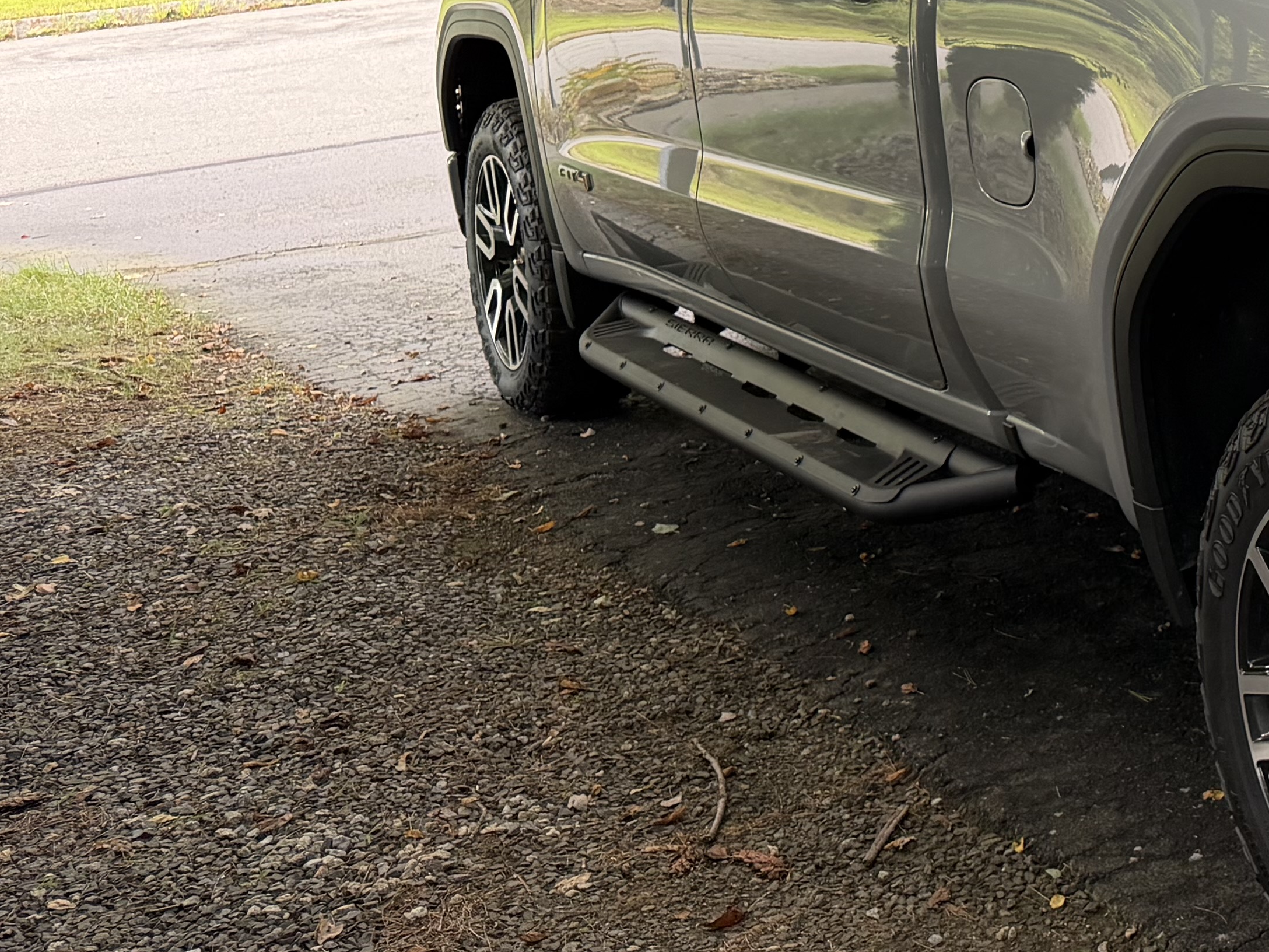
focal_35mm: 63
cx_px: 1550
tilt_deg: -5.8
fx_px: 2310
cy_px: -13
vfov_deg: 22.3
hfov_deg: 26.9
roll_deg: +0.2
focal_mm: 6.76
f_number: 1.78
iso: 160
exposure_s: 1/121
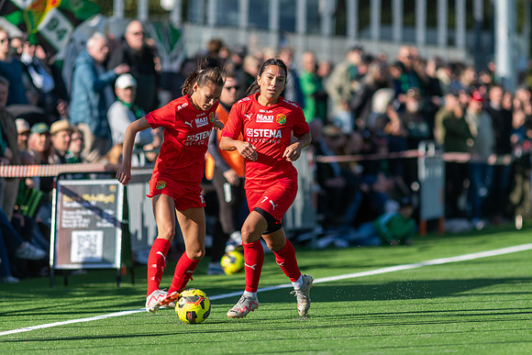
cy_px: 178
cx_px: 266
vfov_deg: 3.1
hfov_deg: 4.6
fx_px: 6651
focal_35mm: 450
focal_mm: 300
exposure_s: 1/2000
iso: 250
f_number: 3.2
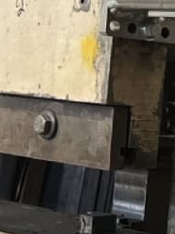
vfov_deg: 14.6
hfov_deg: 9.7
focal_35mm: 135
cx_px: 421
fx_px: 911
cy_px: 76
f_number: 1.6
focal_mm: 5.1
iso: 500
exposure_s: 1/60
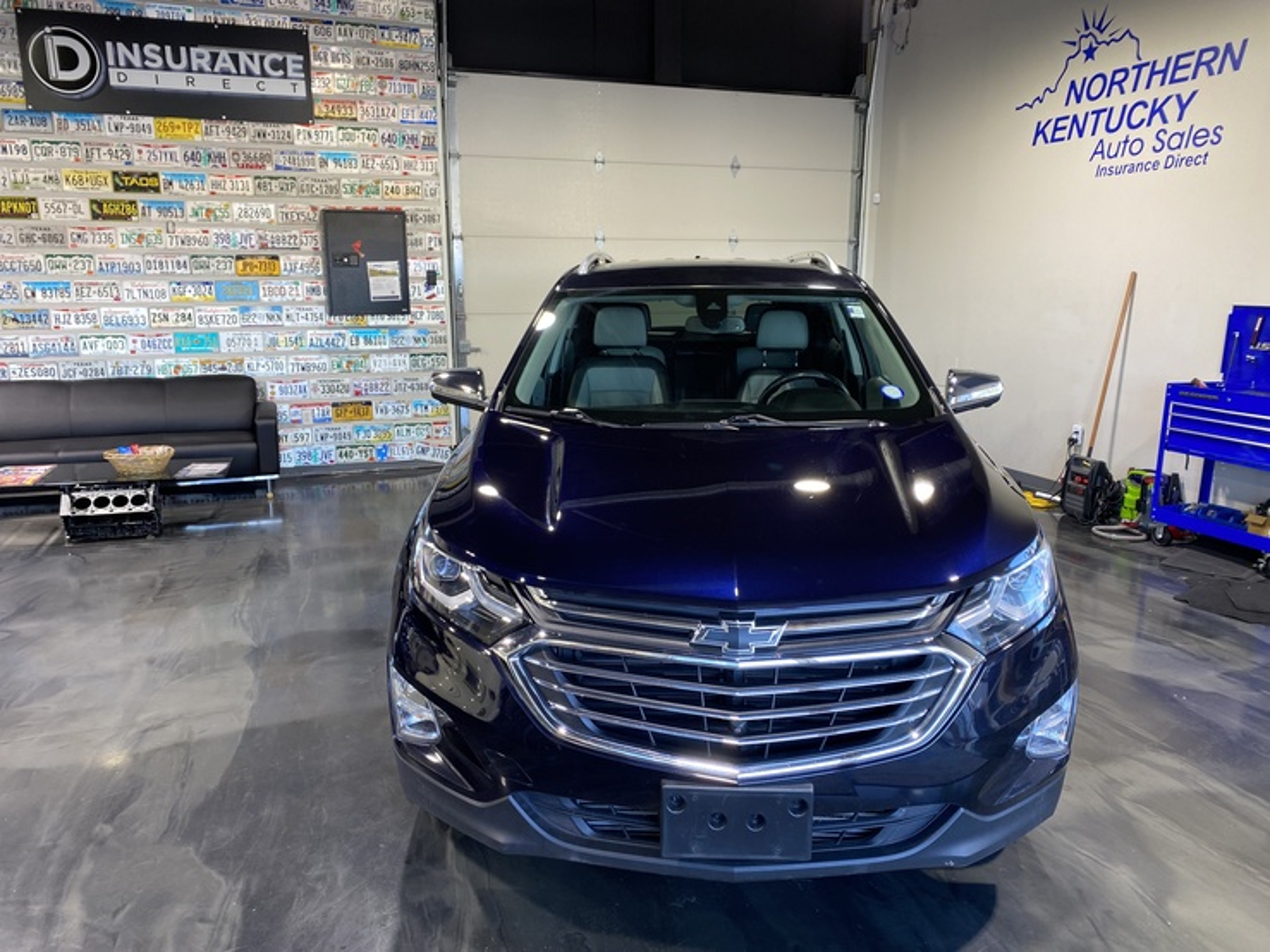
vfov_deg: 53.0
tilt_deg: -12.4
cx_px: 635
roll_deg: -0.7
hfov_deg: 67.3
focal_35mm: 26
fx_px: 954
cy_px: 476
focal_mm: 4.25
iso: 64
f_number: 1.8
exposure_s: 1/60
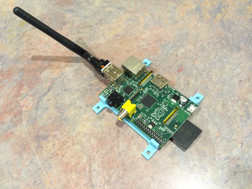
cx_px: 126
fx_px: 211
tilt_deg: -61.2
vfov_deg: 48.2
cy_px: 94
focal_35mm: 29
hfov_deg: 61.7
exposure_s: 1/24
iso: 320
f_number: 2.2
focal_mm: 4.15
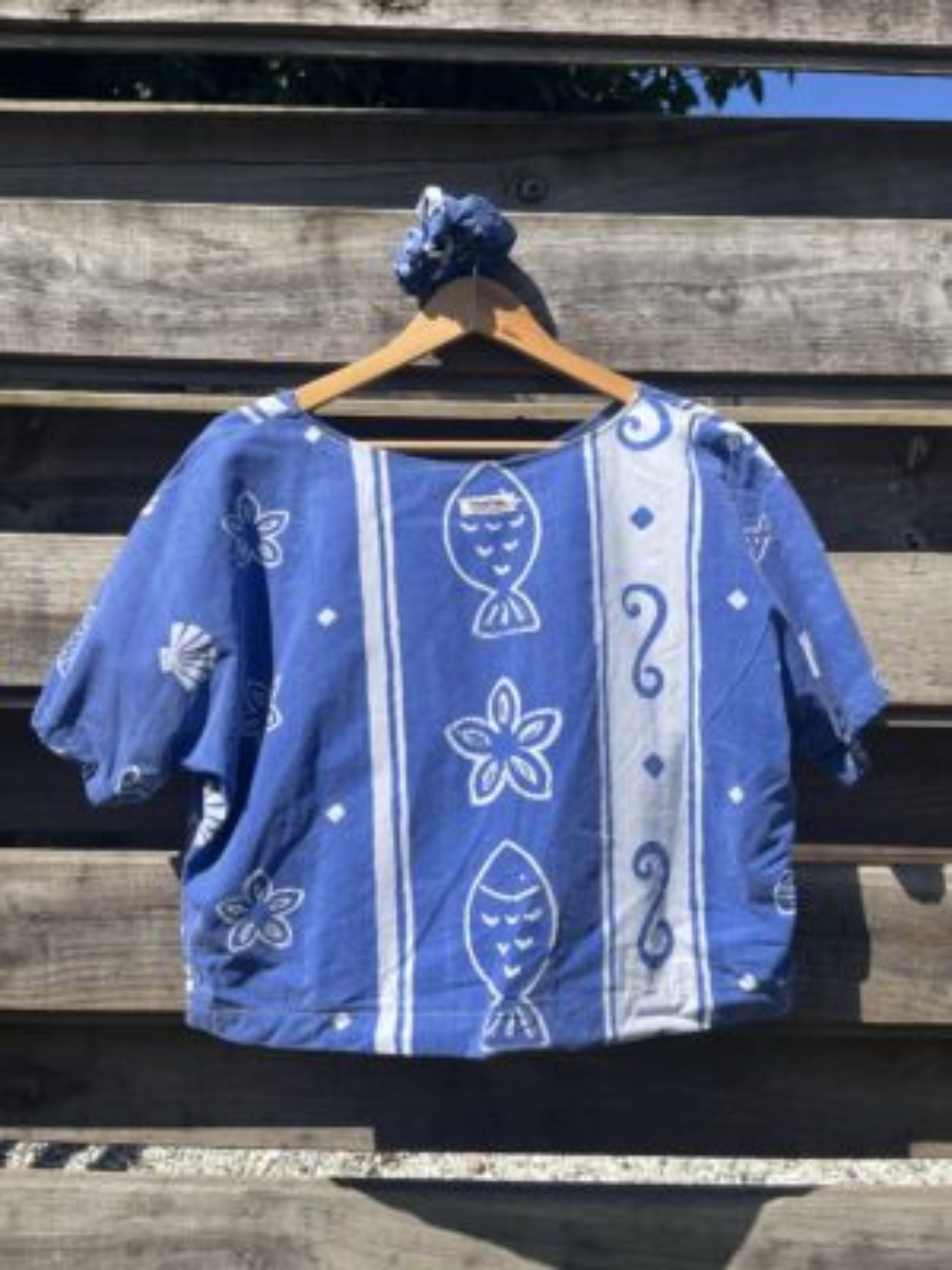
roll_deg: +0.6
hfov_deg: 53.1
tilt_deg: -2.4
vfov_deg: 67.3
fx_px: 953
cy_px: 635
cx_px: 476
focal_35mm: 26
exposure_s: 1/4484
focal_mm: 5.1
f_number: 1.6
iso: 50
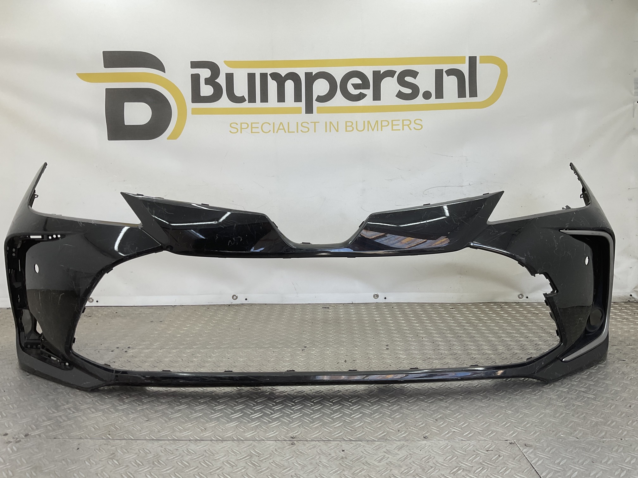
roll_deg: -0.3
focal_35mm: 29
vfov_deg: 48.2
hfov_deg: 61.7
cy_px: 239
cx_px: 319
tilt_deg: -7.3
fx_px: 534
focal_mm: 3
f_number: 1.8
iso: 16
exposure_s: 1/154
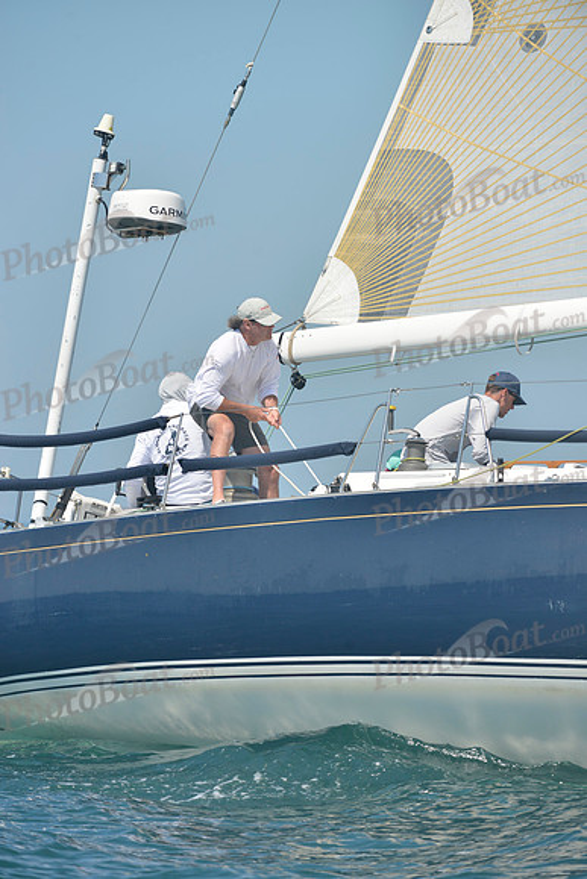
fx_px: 6599
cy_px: 440
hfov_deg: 5.1
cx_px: 294
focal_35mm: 270
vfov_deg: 7.6
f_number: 7.1
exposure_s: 1/1000
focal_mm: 270
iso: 280
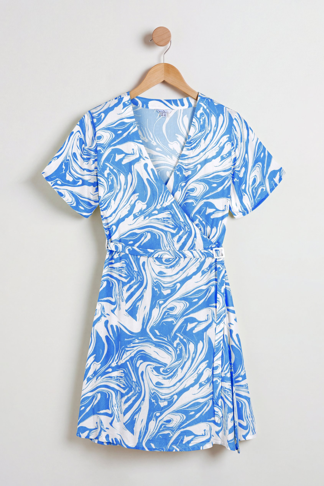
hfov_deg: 29.9
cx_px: 162
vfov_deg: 43.6
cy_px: 243
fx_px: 607
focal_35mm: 45
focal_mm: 45
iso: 100
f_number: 7.1
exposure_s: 1/160
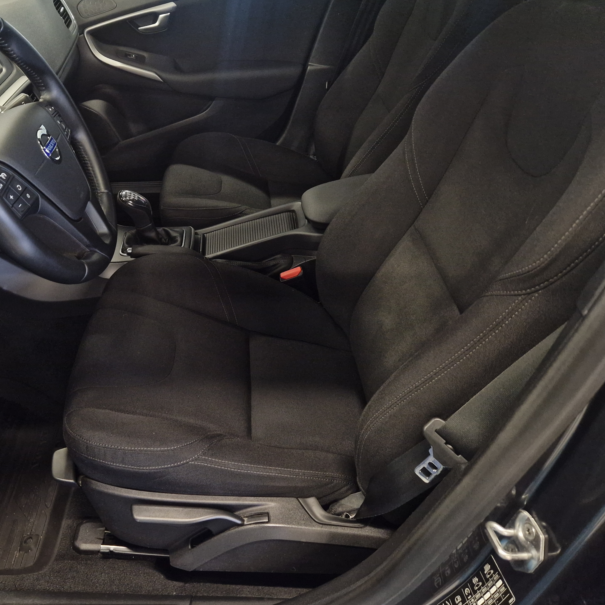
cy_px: 303
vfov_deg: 57.3
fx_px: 554
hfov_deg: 56.3
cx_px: 209
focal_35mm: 28
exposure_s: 1/100
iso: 80
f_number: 1.8
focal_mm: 5.4
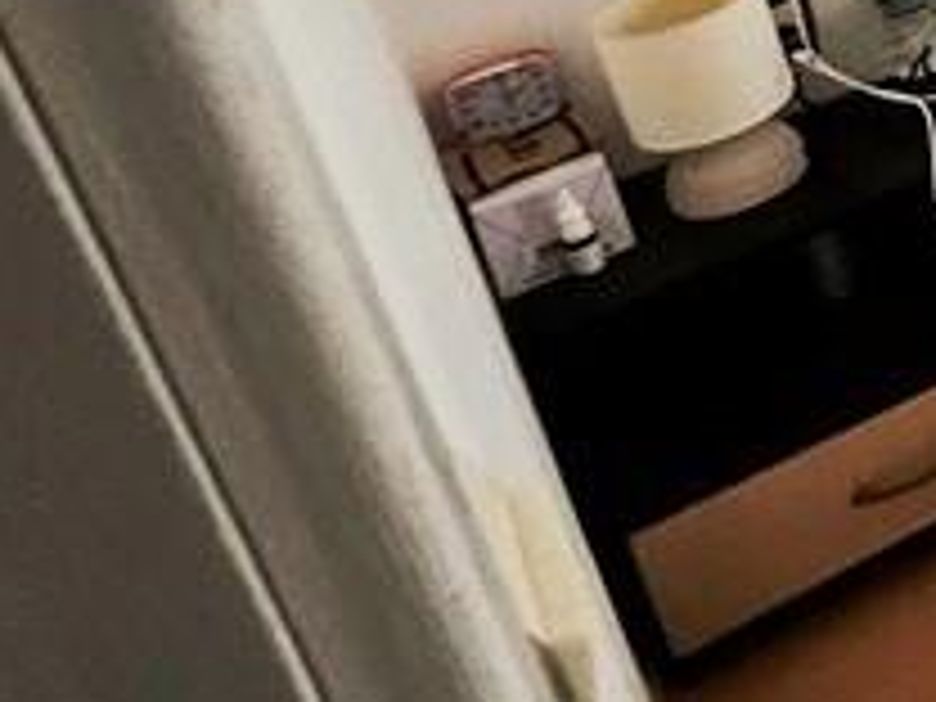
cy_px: -423
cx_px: 2214
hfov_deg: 15.5
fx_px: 1731
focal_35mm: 64
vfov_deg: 19.3
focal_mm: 1.7
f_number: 2.2
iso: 80
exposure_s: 1/50
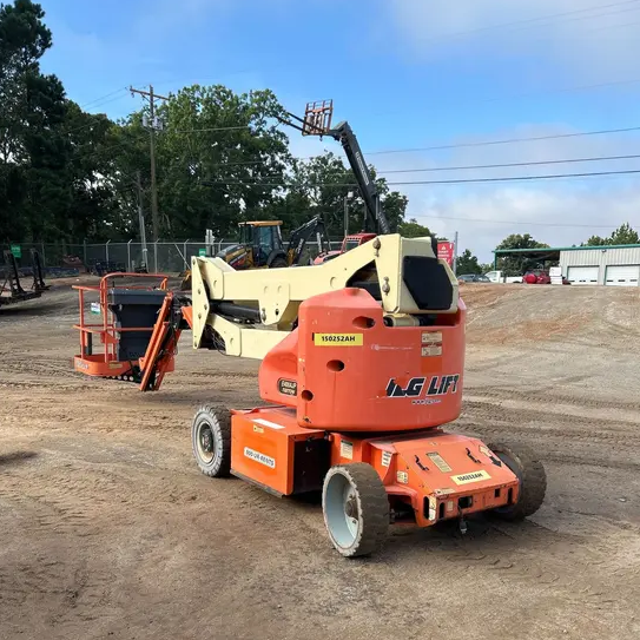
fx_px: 648
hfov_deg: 52.5
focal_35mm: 31
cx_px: 318
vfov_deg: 51.6
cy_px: 426
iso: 50
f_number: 1.5
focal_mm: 5.7
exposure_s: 1/1972
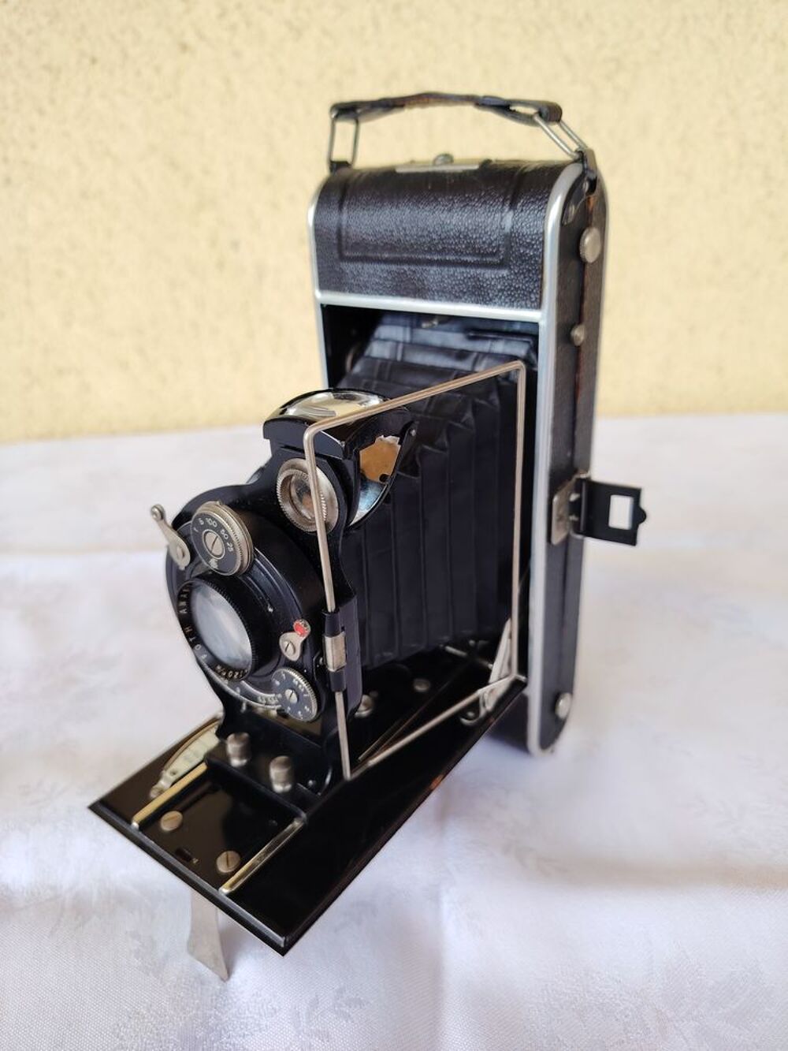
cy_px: 526
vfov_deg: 71.6
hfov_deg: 56.8
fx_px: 728
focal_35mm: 24
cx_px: 394
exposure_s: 1/140
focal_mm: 5.25
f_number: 1.75
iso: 100
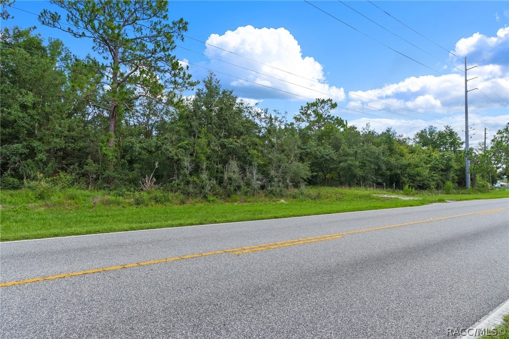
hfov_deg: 85.4
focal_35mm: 20
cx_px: 254
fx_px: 276
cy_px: 170
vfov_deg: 63.2
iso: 320
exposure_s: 1/640
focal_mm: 13
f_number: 8
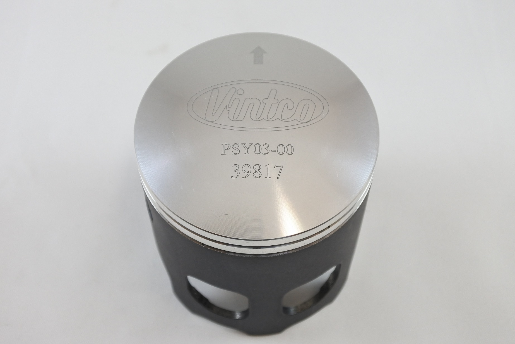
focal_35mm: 46
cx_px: 258
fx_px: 658
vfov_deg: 29.2
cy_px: 172
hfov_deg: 42.7
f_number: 4.5
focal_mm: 17.2
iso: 400
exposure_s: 1/125
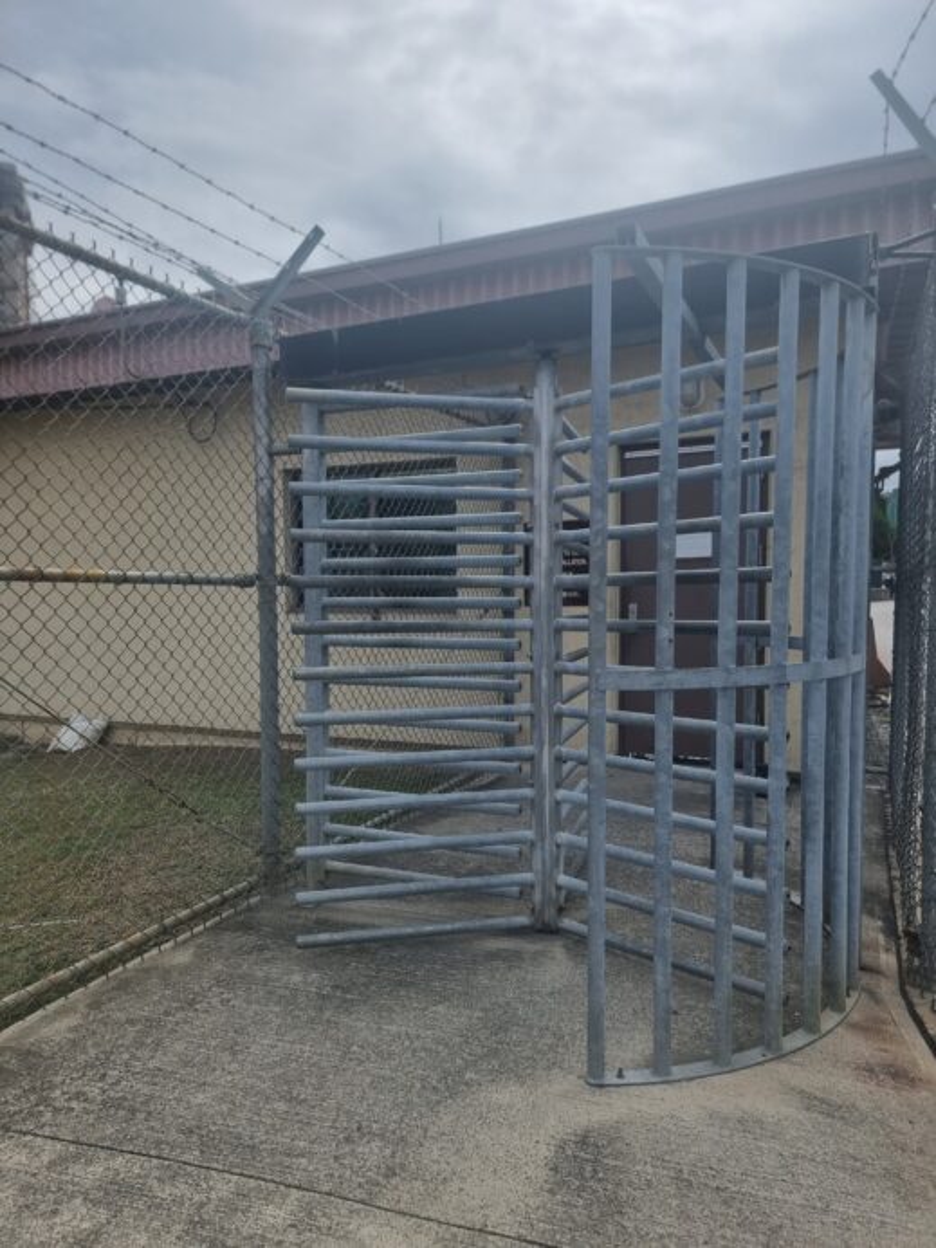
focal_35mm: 24
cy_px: 624
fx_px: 865
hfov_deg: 56.8
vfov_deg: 71.6
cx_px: 468
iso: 50
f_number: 1.8
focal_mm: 6.7
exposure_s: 1/1912
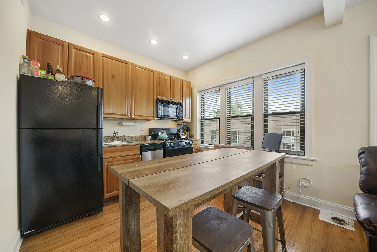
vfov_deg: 85.4
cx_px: 188
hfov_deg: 108.3
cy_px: 126
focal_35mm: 13
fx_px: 136
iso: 320
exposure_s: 1/1.25
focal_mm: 13
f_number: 18
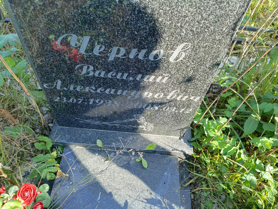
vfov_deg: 54.9
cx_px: 139
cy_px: 104
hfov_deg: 69.4
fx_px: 201
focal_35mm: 25
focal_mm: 4.76
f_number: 1.69
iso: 127
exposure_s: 1/120
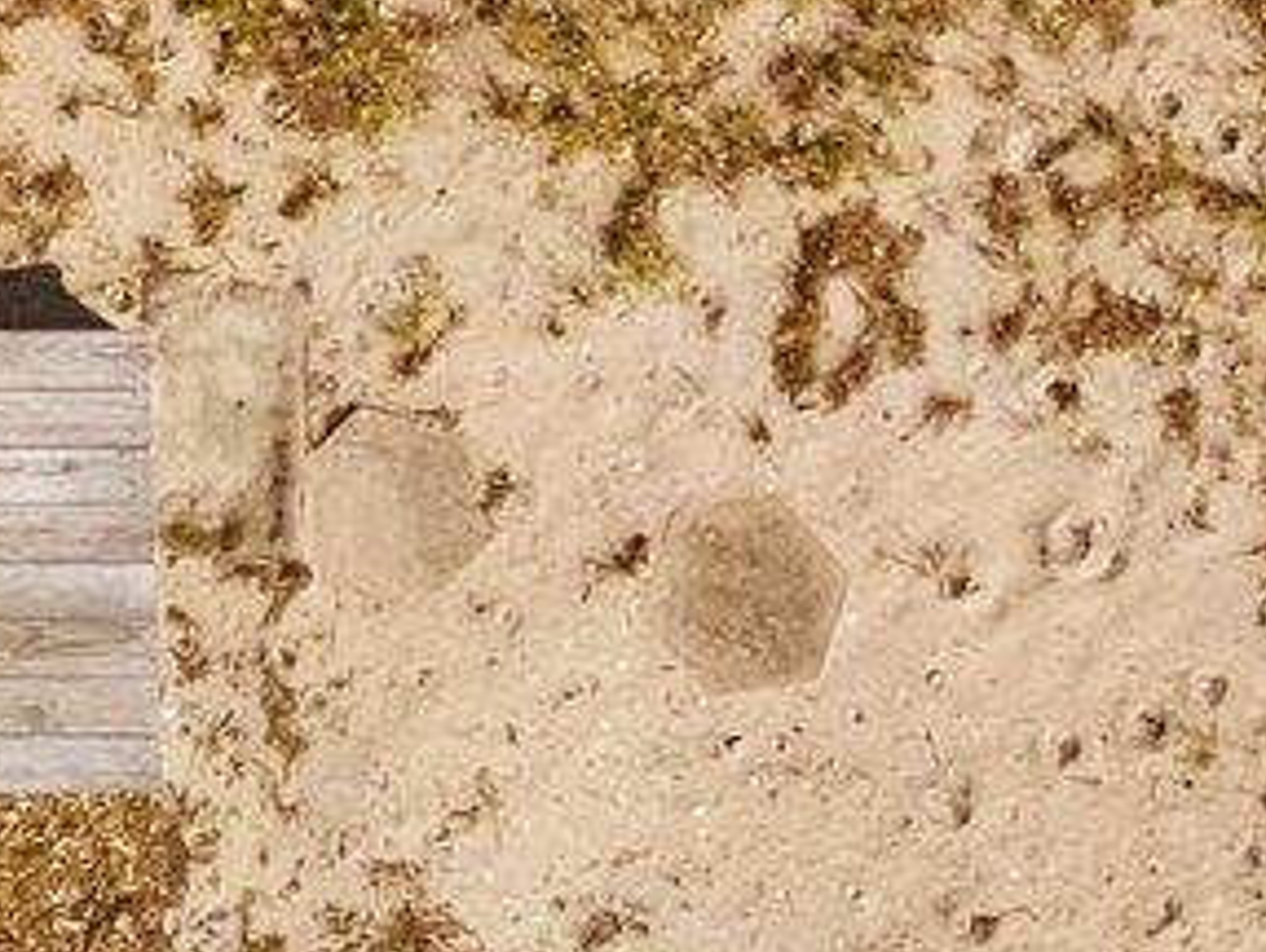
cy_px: -661
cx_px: -1725
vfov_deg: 8.4
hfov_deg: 10.1
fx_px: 6262
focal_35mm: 171
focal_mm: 4.5
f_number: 2.8
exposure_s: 1/320
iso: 100
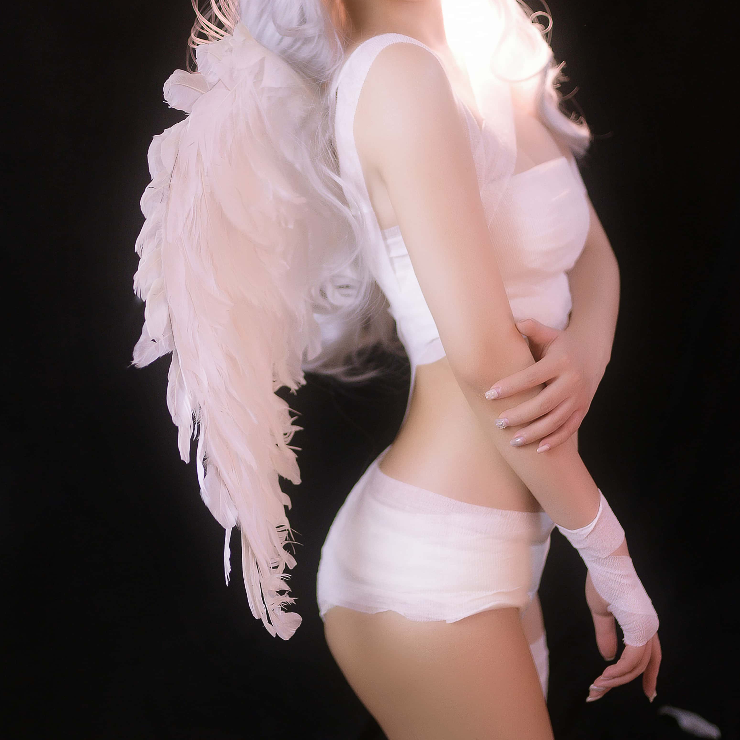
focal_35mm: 58
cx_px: 354
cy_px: 302
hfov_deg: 29.5
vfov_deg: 29.5
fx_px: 1403
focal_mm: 35
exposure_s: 1/100
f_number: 1.4
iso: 800
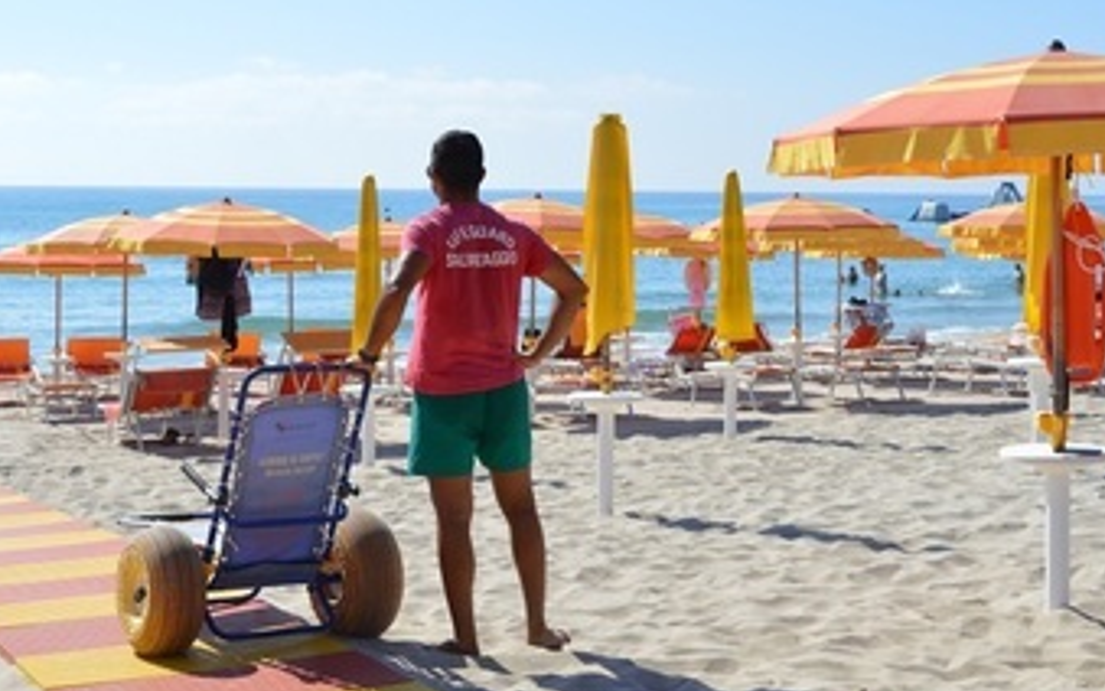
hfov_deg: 32.9
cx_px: 508
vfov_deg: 21.0
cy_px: 370
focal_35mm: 62
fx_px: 1867
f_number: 9
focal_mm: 32
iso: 100
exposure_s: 1/320
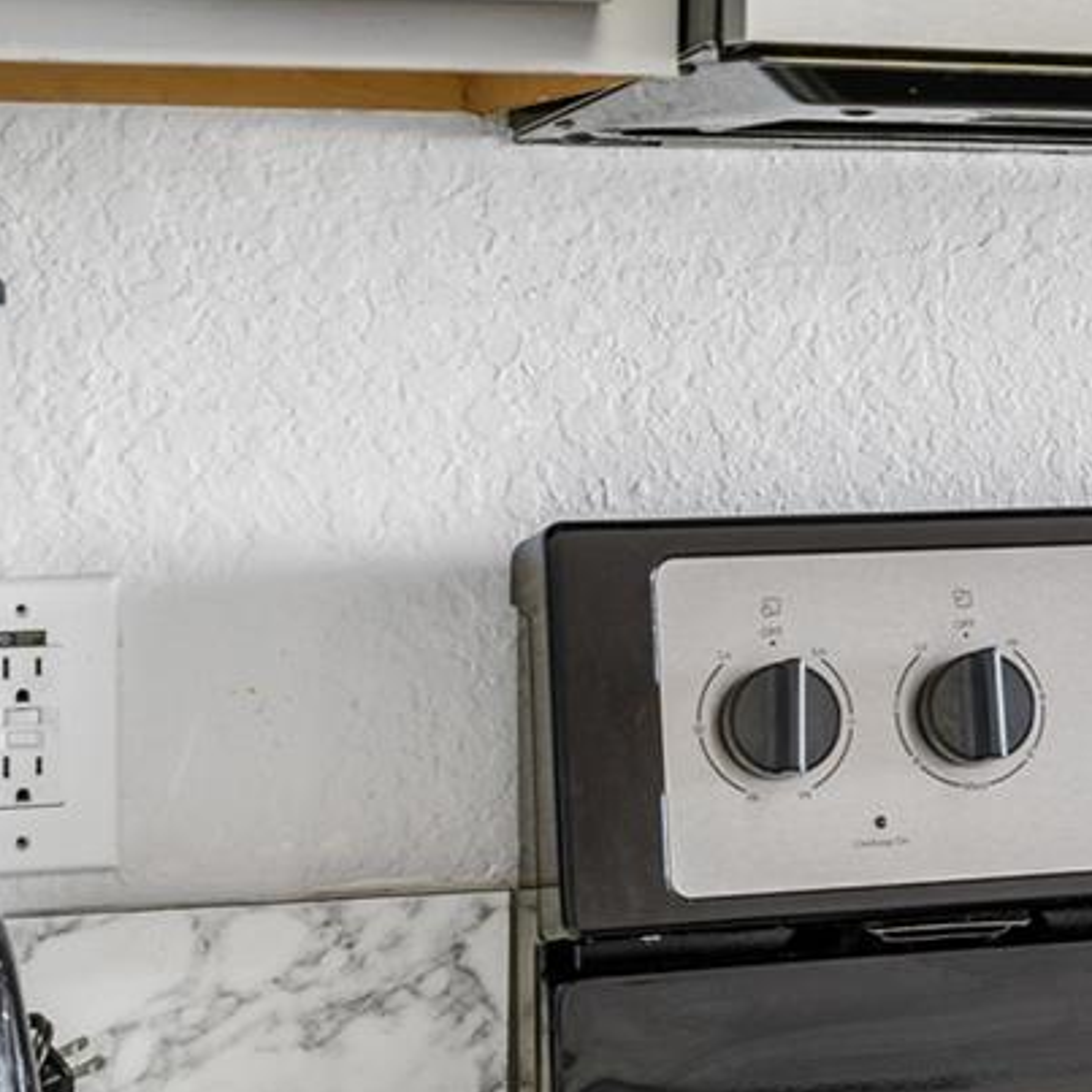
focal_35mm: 118
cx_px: 1750
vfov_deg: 14.7
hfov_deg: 13.7
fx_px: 4211
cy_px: 293
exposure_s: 5
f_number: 8
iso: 100
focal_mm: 35
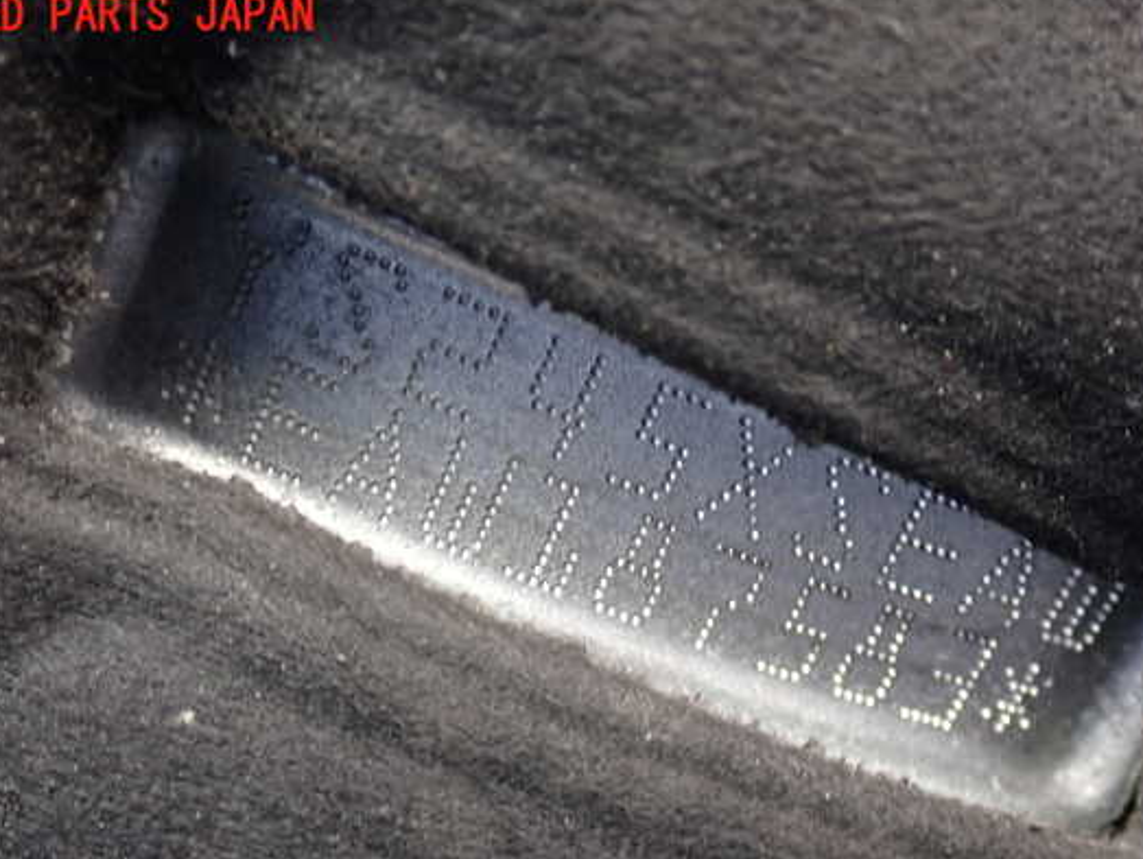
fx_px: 1553
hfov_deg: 40.4
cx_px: 573
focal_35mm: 47
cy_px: 481
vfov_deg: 30.9
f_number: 2.8
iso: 320
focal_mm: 7.31
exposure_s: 1/40
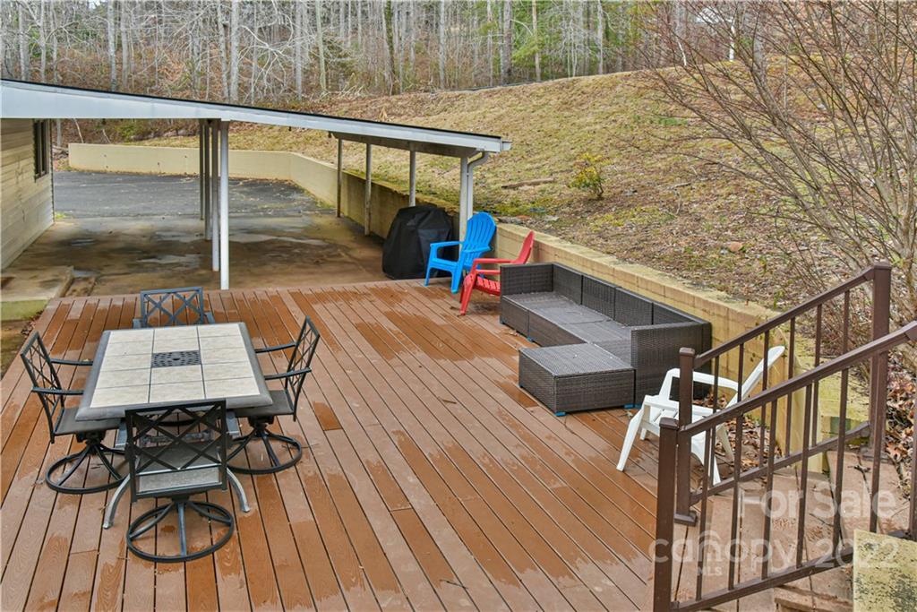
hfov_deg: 61.9
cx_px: 458
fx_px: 764
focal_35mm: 30
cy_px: 306
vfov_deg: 43.6
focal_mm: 30
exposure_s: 1/250
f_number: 8
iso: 1600
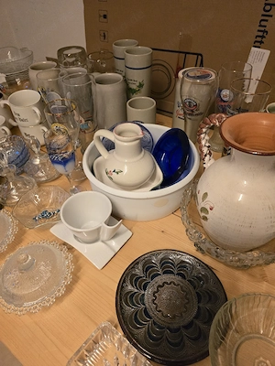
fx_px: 244
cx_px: 138
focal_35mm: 23
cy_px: 183
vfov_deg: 73.9
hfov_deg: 58.9
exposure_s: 1/101
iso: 1250
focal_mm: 6.3
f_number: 1.7
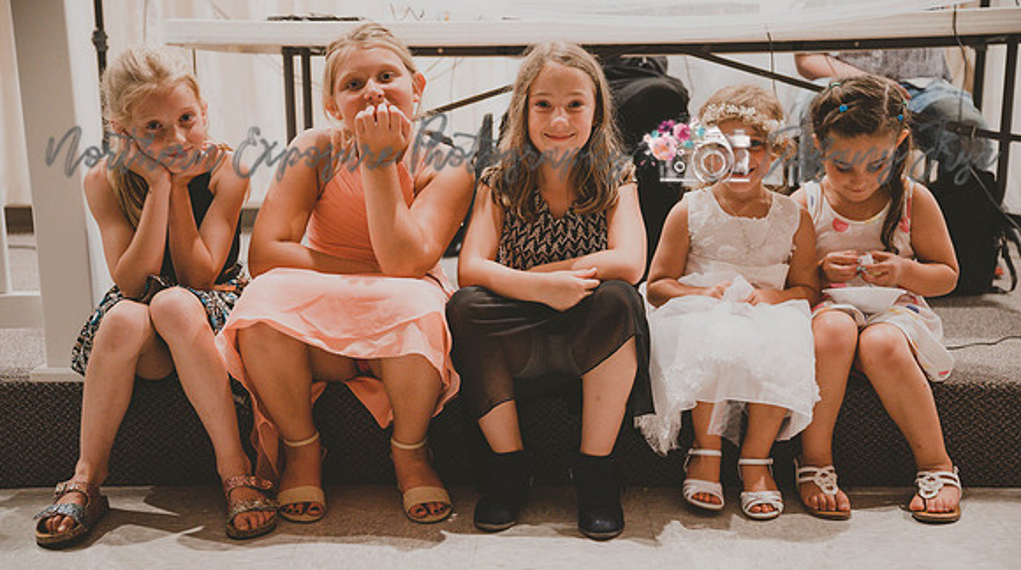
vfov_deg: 25.2
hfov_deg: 43.6
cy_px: 339
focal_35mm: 47
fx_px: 1275
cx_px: 510
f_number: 2.8
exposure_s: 1/100
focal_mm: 45
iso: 3200
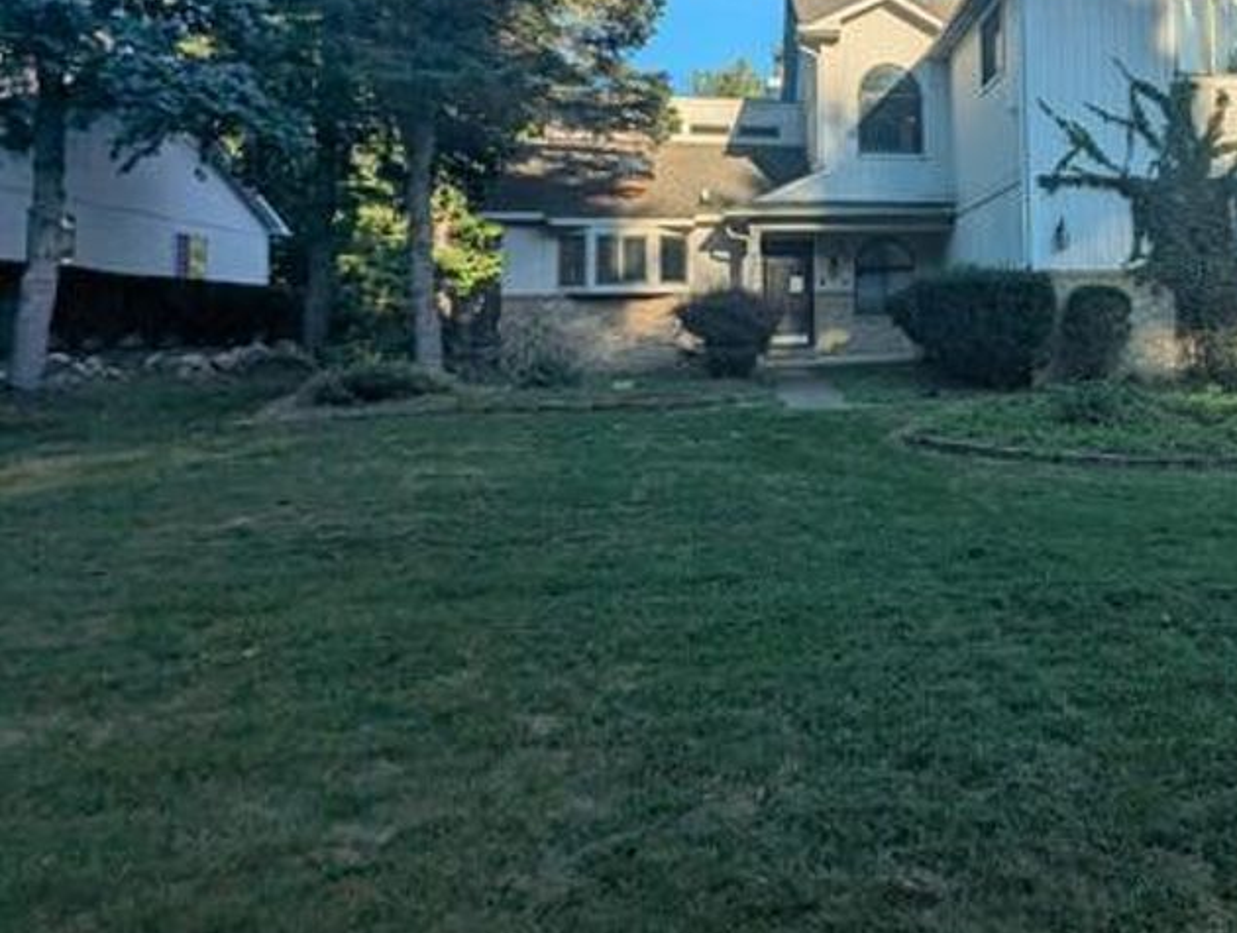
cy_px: 261
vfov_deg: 51.5
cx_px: 1003
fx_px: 931
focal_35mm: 26
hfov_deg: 61.2
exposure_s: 1/1603
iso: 46
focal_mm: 2.35
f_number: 2.2
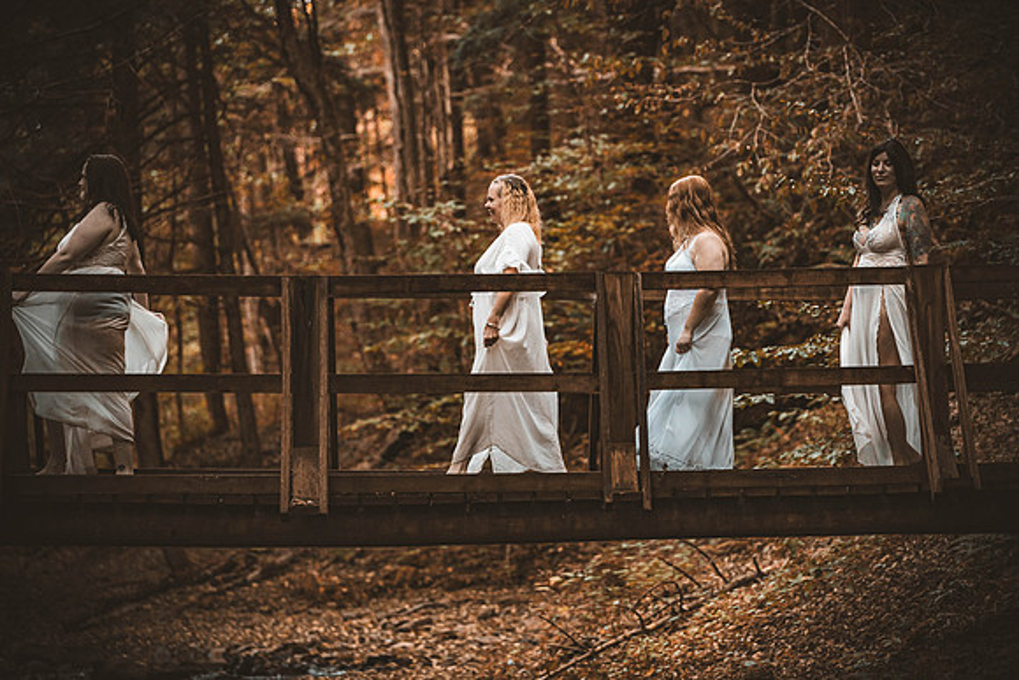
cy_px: 340
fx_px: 3539
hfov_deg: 16.4
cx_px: 510
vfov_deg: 11.0
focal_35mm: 125
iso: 1250
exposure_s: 1/250
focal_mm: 125
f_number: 2.8
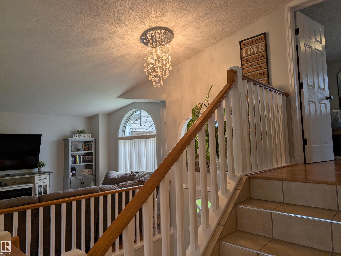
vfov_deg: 56.9
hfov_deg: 71.5
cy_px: 128
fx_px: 237
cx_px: 170
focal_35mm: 24
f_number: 1.68
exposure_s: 1/512
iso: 20
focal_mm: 6.9
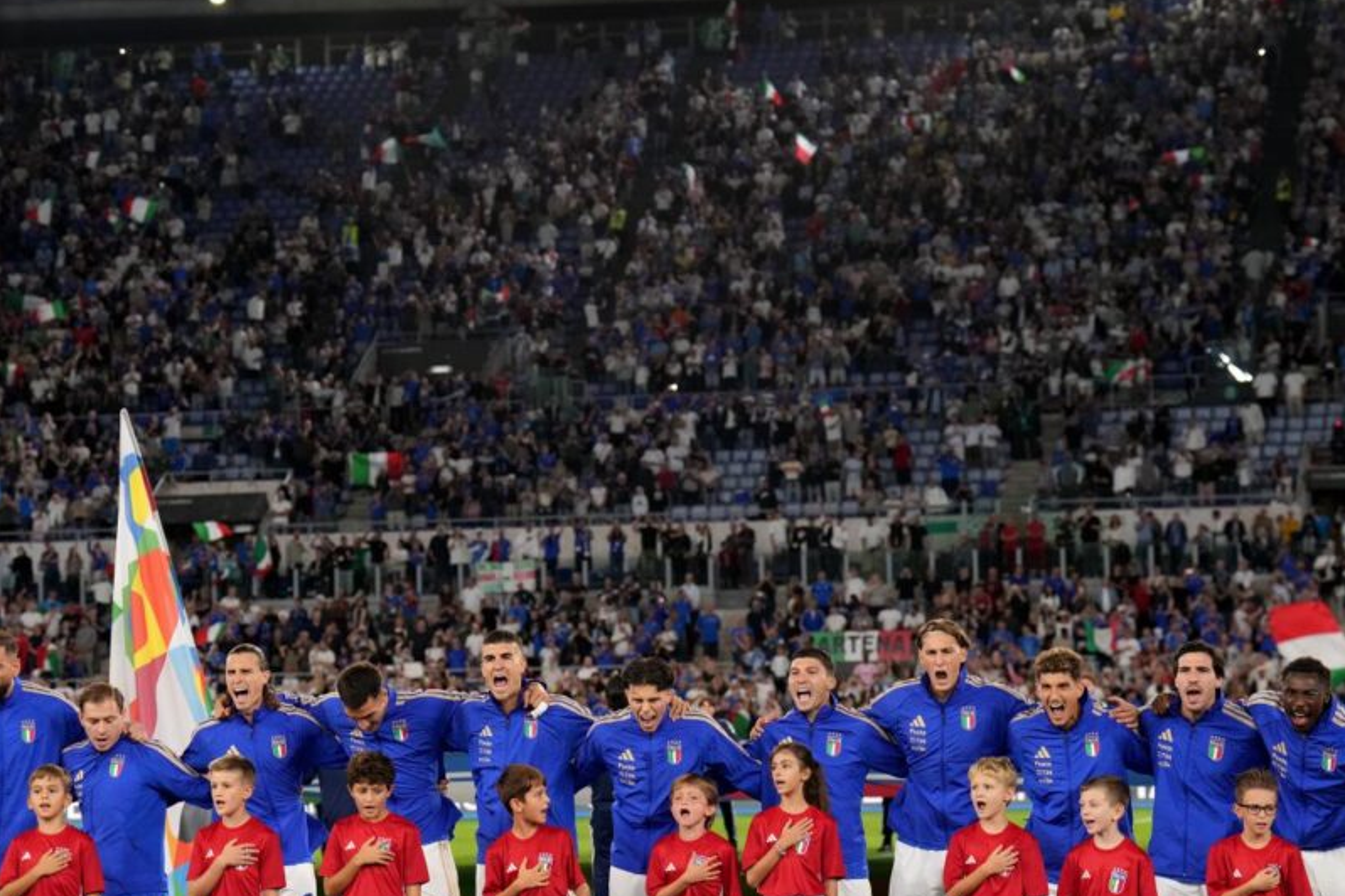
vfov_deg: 12.6
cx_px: 678
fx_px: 4072
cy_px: 403
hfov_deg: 18.8
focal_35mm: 109
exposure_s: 1/1000
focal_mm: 87
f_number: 4
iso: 3200
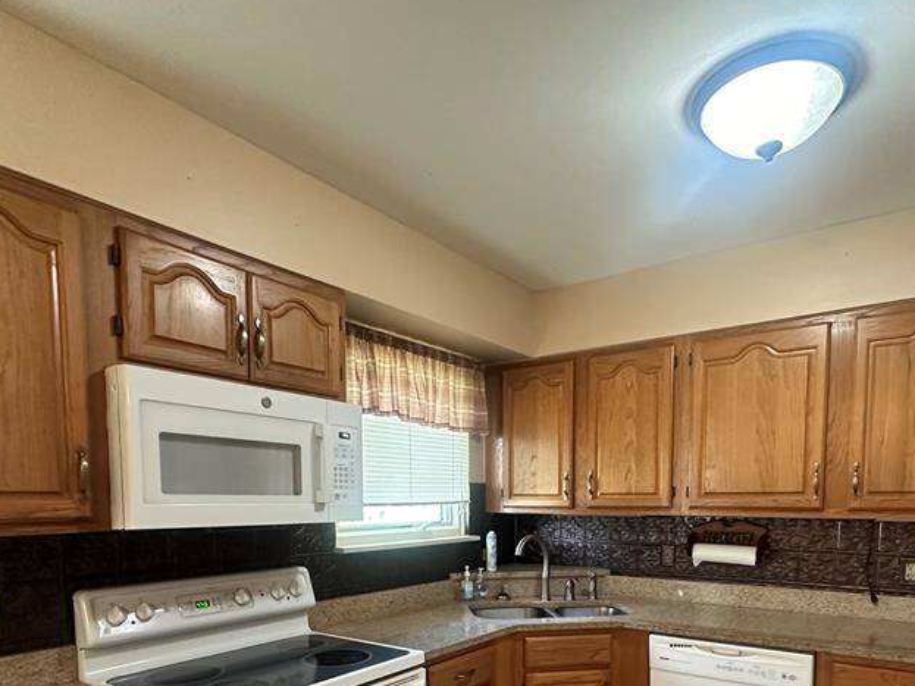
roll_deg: -0.1
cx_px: 502
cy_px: 544
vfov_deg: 55.0
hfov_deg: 73.7
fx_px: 608
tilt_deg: -4.7
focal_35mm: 23
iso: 400
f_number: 2.2
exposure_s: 1/60
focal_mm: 2.22
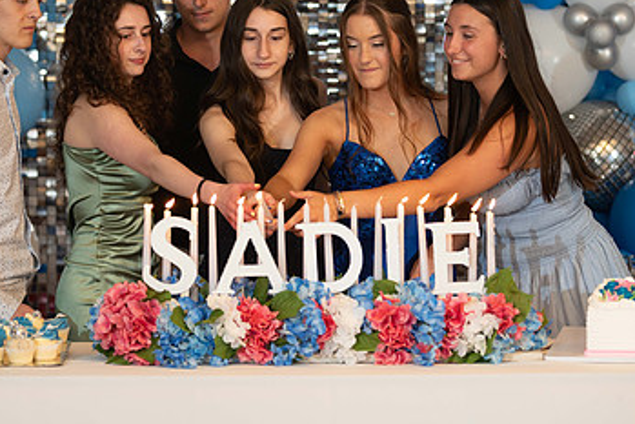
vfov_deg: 8.3
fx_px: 2929
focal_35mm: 166
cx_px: 267
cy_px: 106
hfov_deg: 12.4
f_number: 2.8
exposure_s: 1/125
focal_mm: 100
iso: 800
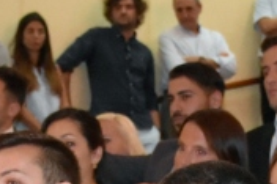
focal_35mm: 262
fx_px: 2014
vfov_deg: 5.2
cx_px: 164
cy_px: 345
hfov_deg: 7.9
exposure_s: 1/60
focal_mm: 30
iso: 5600
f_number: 4
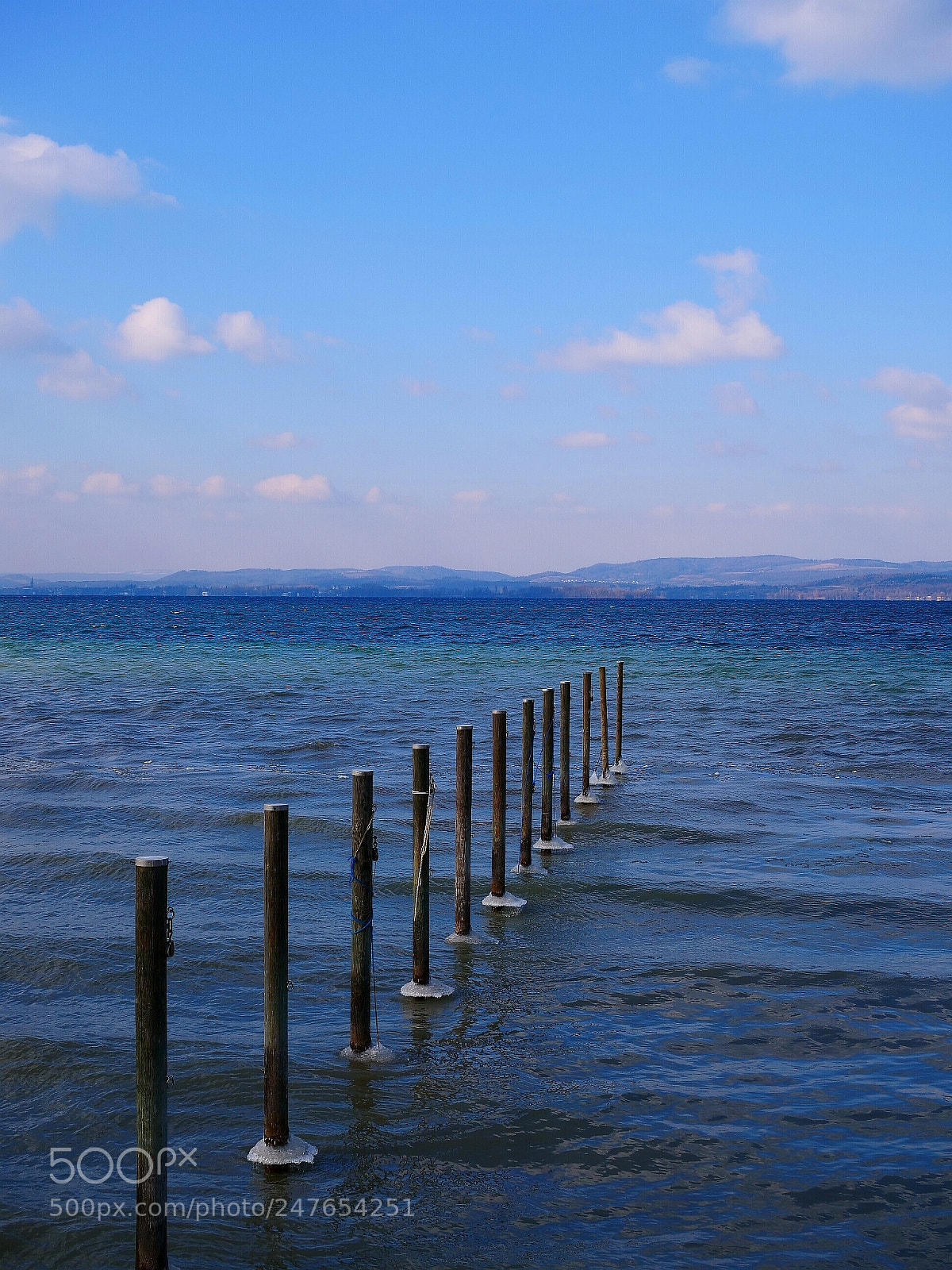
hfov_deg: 32.9
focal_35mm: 44
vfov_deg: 42.9
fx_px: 1613
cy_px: 635
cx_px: 476
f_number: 7.1
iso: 100
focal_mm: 22
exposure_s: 1/320
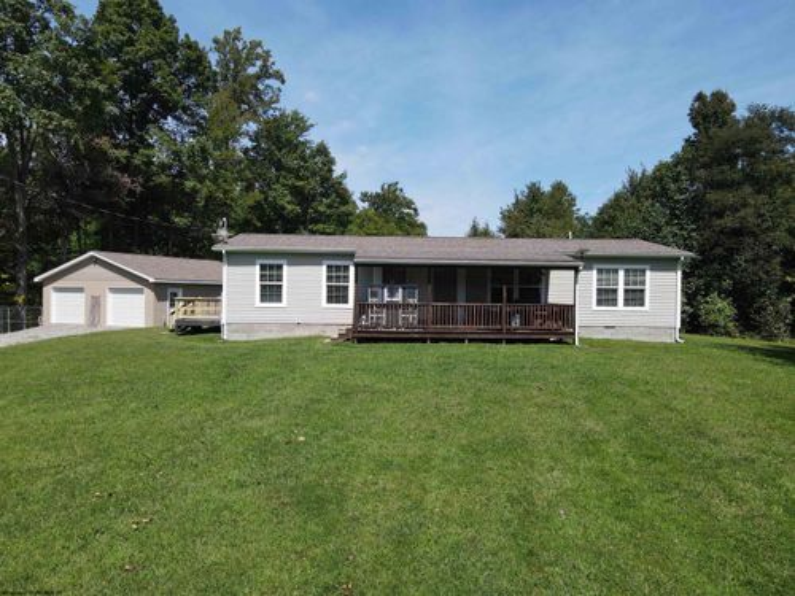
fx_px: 551
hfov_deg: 71.6
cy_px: 298
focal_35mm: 24
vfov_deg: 56.8
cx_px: 398
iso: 100
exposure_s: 1/640
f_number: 2.8
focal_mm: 4.5
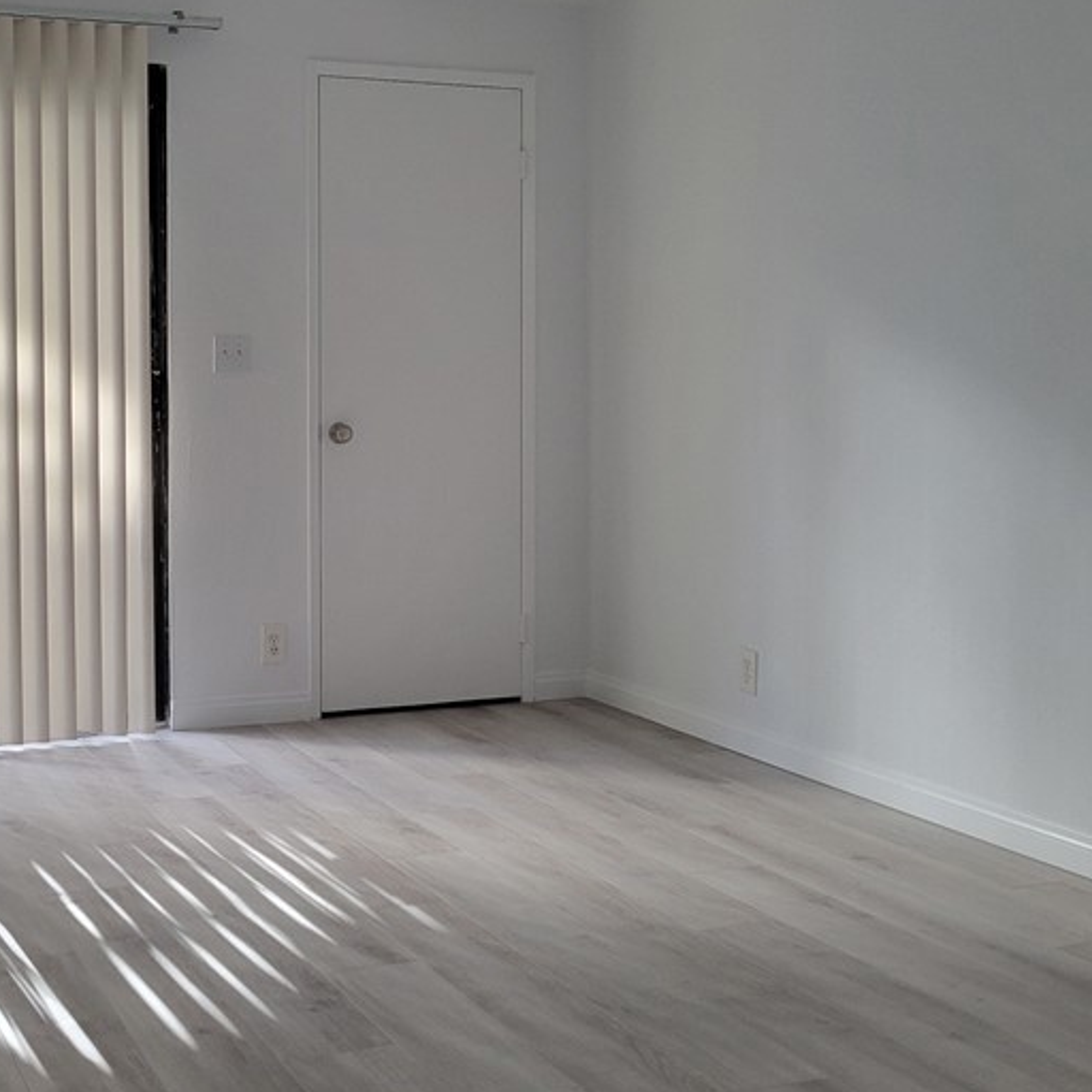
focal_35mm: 46
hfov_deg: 36.2
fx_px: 1642
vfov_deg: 36.6
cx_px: 314
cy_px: 418
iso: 250
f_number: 1.8
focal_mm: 5.4
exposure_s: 1/120
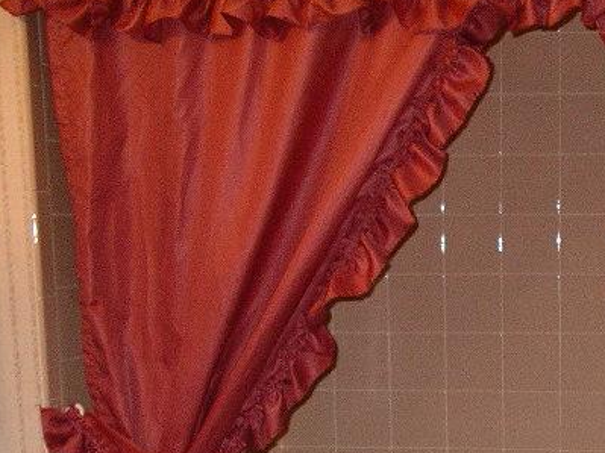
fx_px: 1660
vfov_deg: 15.0
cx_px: 641
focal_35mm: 95
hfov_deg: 19.9
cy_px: 564
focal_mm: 7.8
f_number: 2.8
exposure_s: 1/40
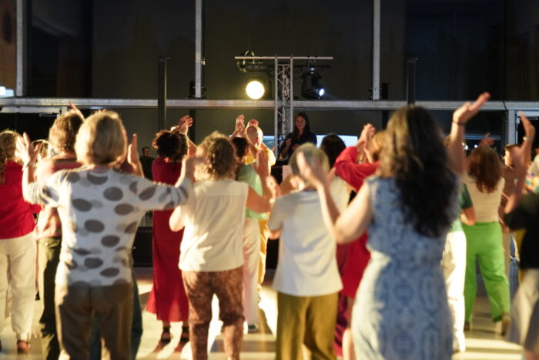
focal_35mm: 84
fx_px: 1258
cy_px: 180
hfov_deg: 24.2
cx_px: 270
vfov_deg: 16.3
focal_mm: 56
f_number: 2.8
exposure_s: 1/160
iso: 4000
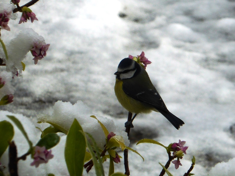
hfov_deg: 7.9
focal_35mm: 250
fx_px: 1697
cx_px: 118
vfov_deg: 5.9
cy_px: 88
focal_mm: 44.8
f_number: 5.6
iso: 100
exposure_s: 1/320
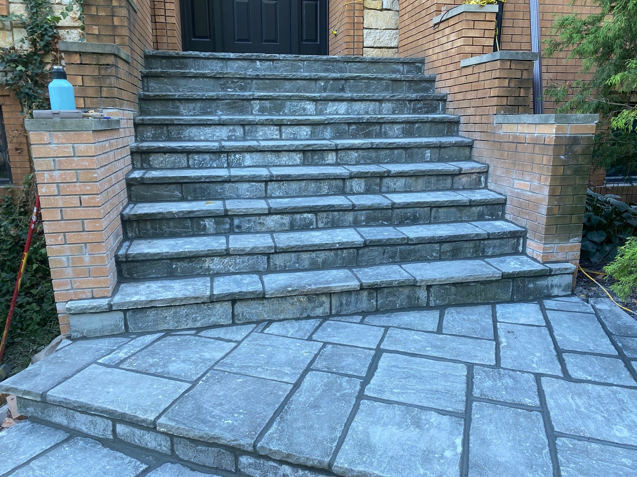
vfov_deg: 53.1
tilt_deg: -14.2
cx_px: 318
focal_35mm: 26
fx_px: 478
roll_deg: +0.9
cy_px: 238
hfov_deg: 67.3
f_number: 1.8
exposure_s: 1/121
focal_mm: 4.25
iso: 64
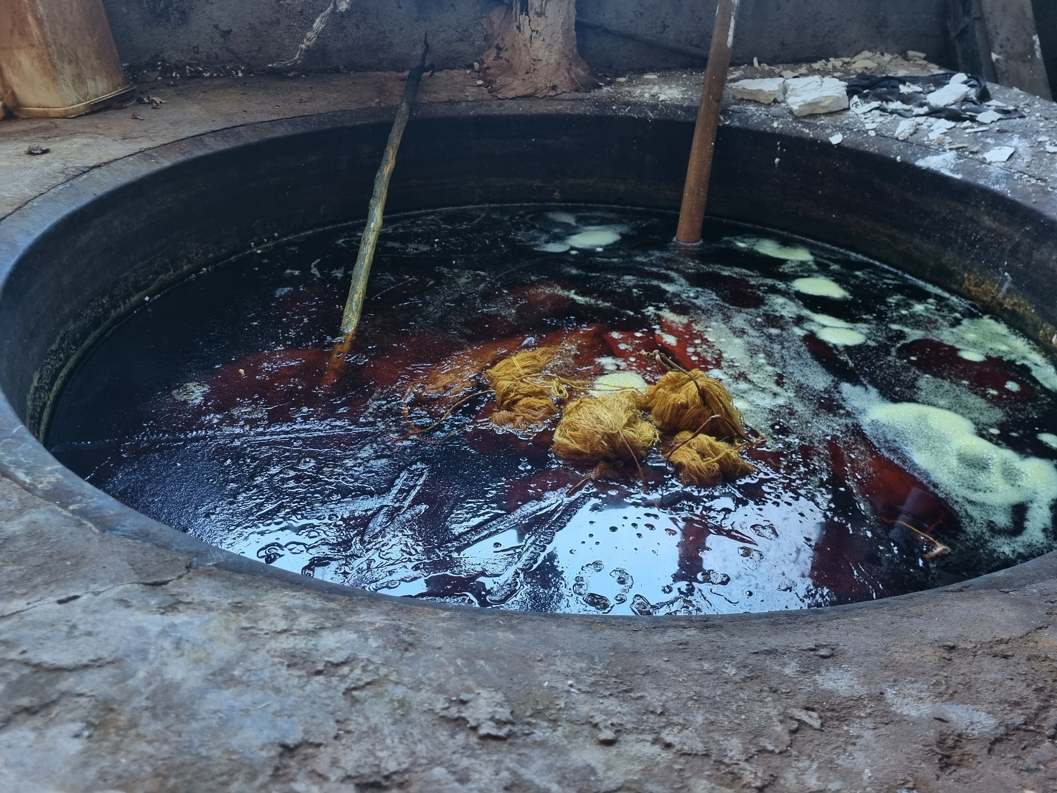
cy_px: 396
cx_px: 528
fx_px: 794
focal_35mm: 26
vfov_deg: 53.1
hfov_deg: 67.3
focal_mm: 5.4
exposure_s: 1/50
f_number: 1.8
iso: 250
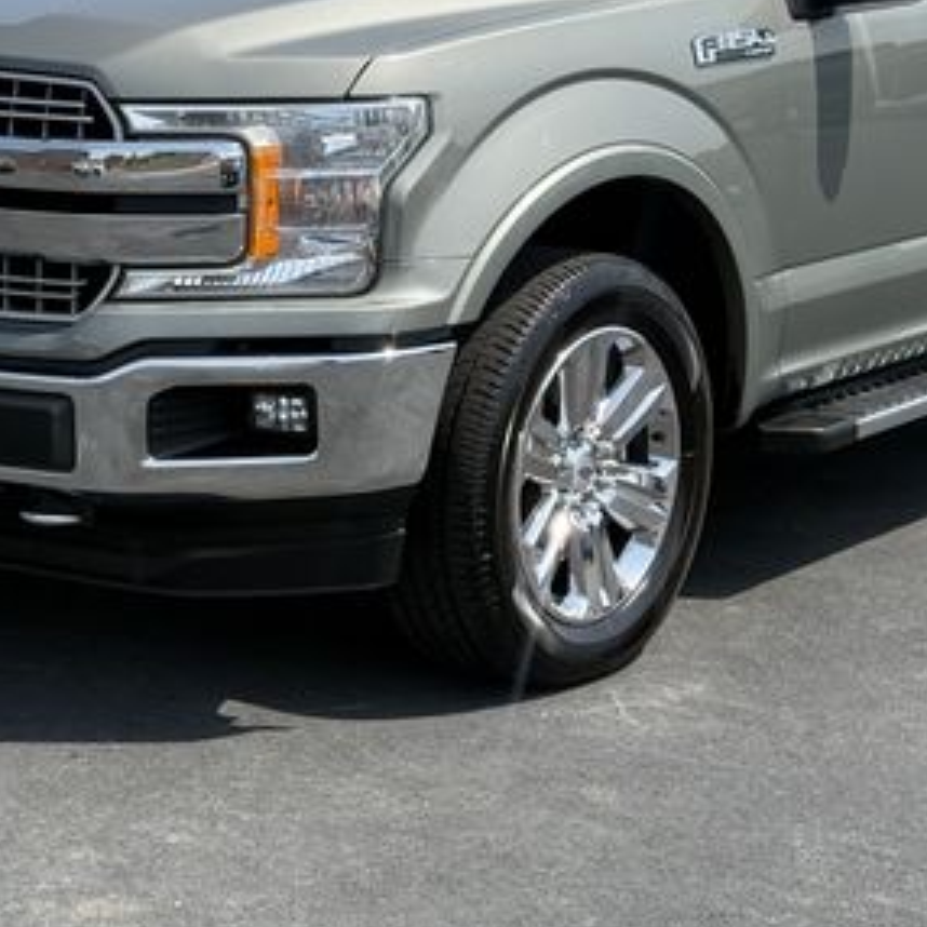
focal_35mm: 95
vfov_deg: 18.1
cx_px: 538
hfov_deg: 18.3
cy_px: 194
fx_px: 2878
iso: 64
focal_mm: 6.76
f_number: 1.78
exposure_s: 1/3096
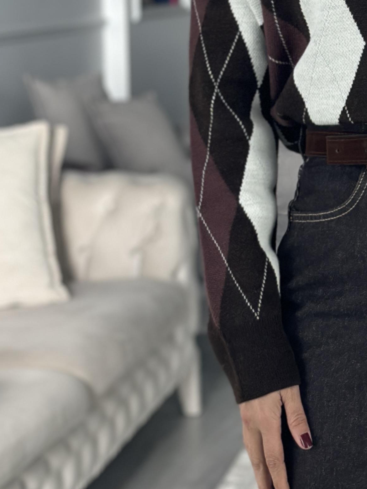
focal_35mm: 124
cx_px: 422
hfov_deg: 11.7
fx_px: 1753
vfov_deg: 15.7
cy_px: 40
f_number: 1.78
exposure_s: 1/71
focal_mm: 6.86
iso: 125
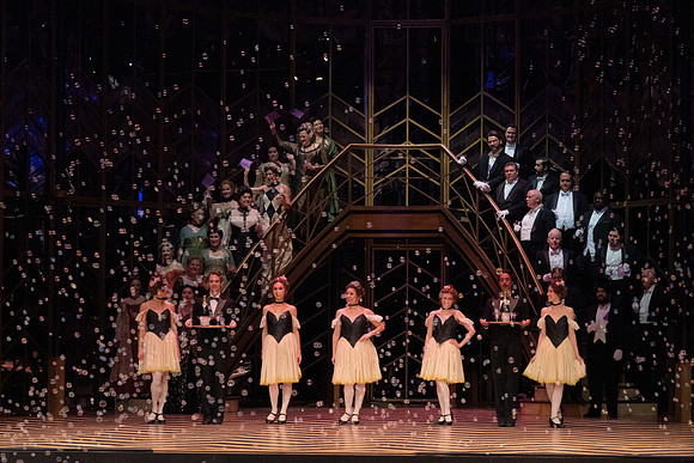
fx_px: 2179
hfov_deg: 18.1
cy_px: 232
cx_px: 347
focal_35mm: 113
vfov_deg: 12.1
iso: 12800
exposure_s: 1/400
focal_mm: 113
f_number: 16
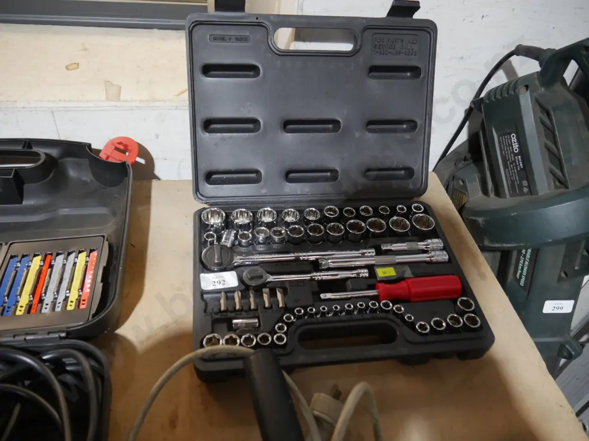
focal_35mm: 28
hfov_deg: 63.4
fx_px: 476
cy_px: 220
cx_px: 294
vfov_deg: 49.7
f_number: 3.5
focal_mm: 14
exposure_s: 1/60
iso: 1250
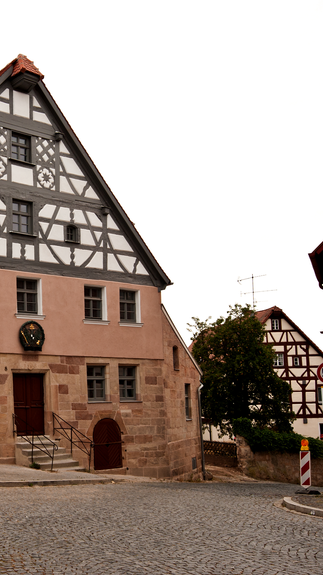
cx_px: -17
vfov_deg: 49.4
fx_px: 624
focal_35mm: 41
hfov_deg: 27.0
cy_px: 288
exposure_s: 1/125
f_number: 5
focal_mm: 26
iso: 400
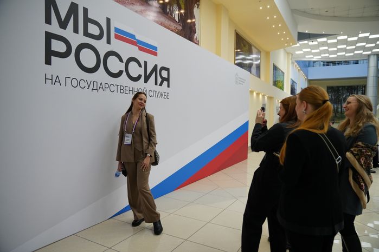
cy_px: 126
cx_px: 190
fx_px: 263
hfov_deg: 71.5
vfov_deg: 51.3
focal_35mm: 25
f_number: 2.8
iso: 2000
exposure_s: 1/800
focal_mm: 25
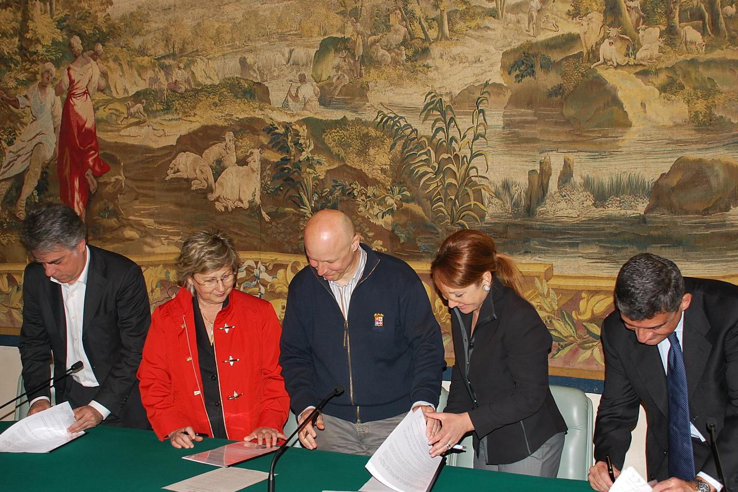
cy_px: 273
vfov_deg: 30.5
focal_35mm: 44
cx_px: 381
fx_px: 902
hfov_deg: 44.5
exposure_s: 1/60
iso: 250
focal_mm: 26
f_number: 4
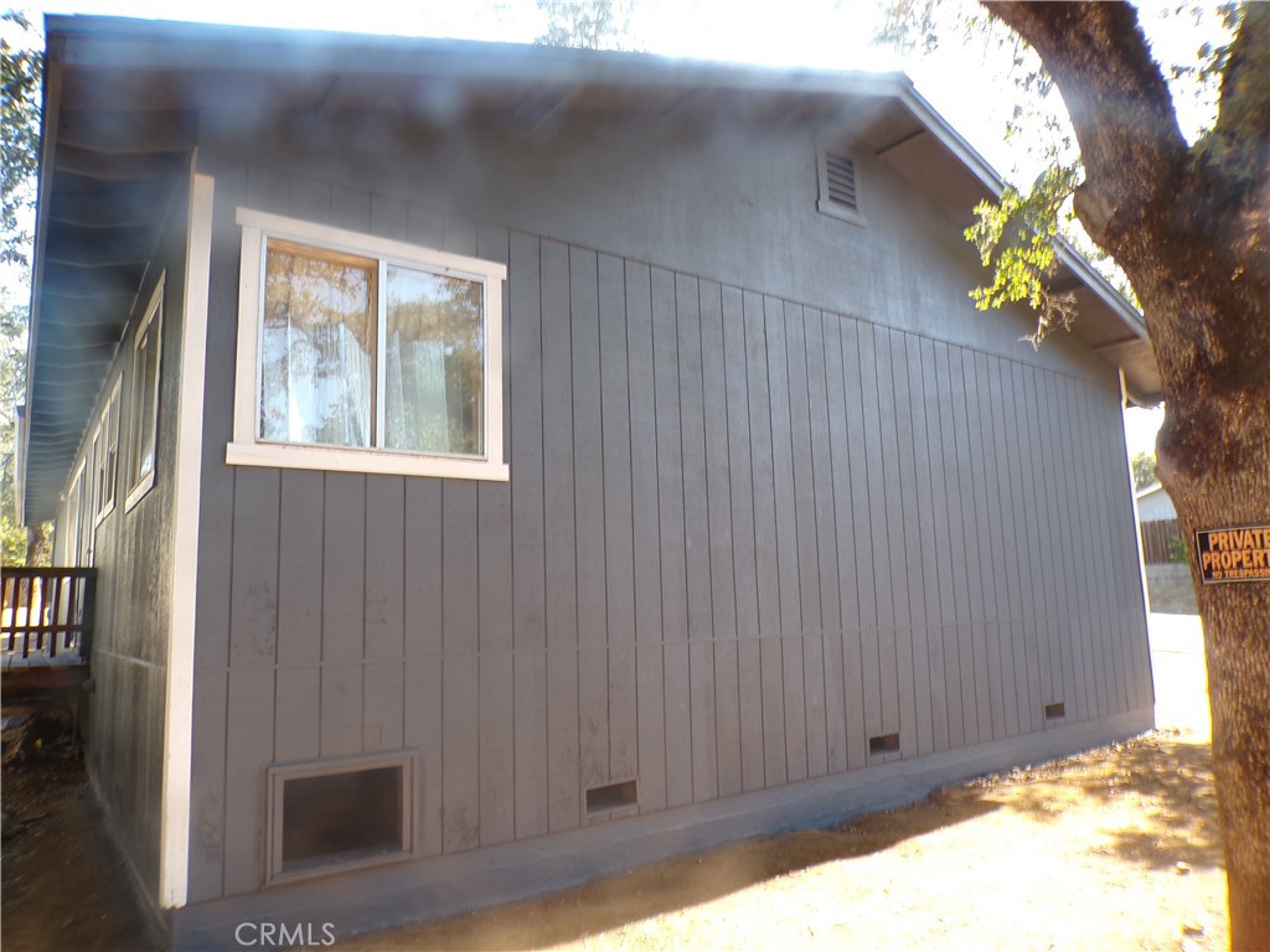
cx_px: 635
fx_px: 881
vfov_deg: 56.8
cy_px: 476
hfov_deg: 71.6
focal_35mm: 24
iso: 100
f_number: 4.4
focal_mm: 4.3
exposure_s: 1/52
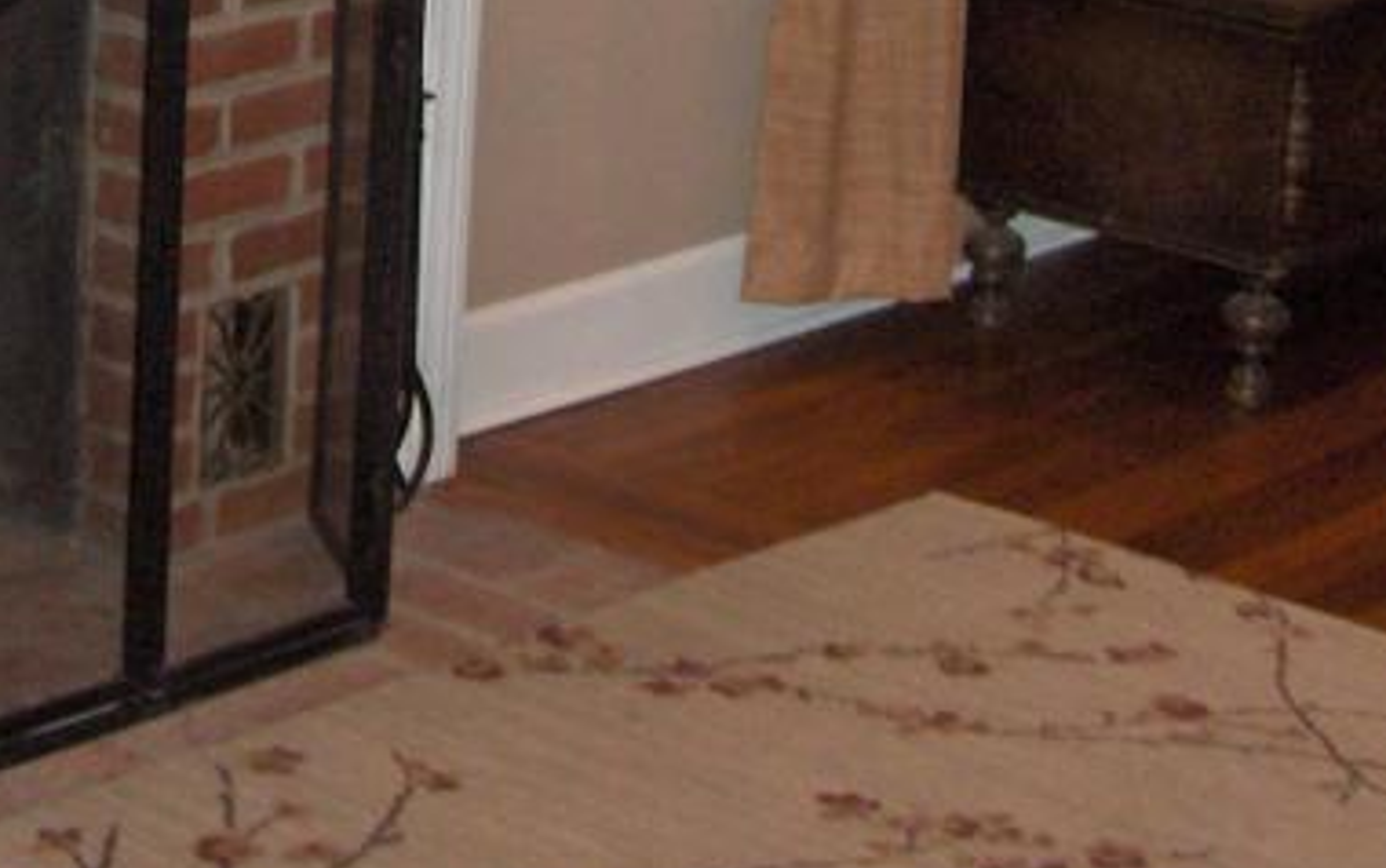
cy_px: -487
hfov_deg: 18.6
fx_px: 4195
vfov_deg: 11.3
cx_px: 323
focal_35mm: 111
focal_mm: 8
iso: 100
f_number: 2.8
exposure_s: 1/60
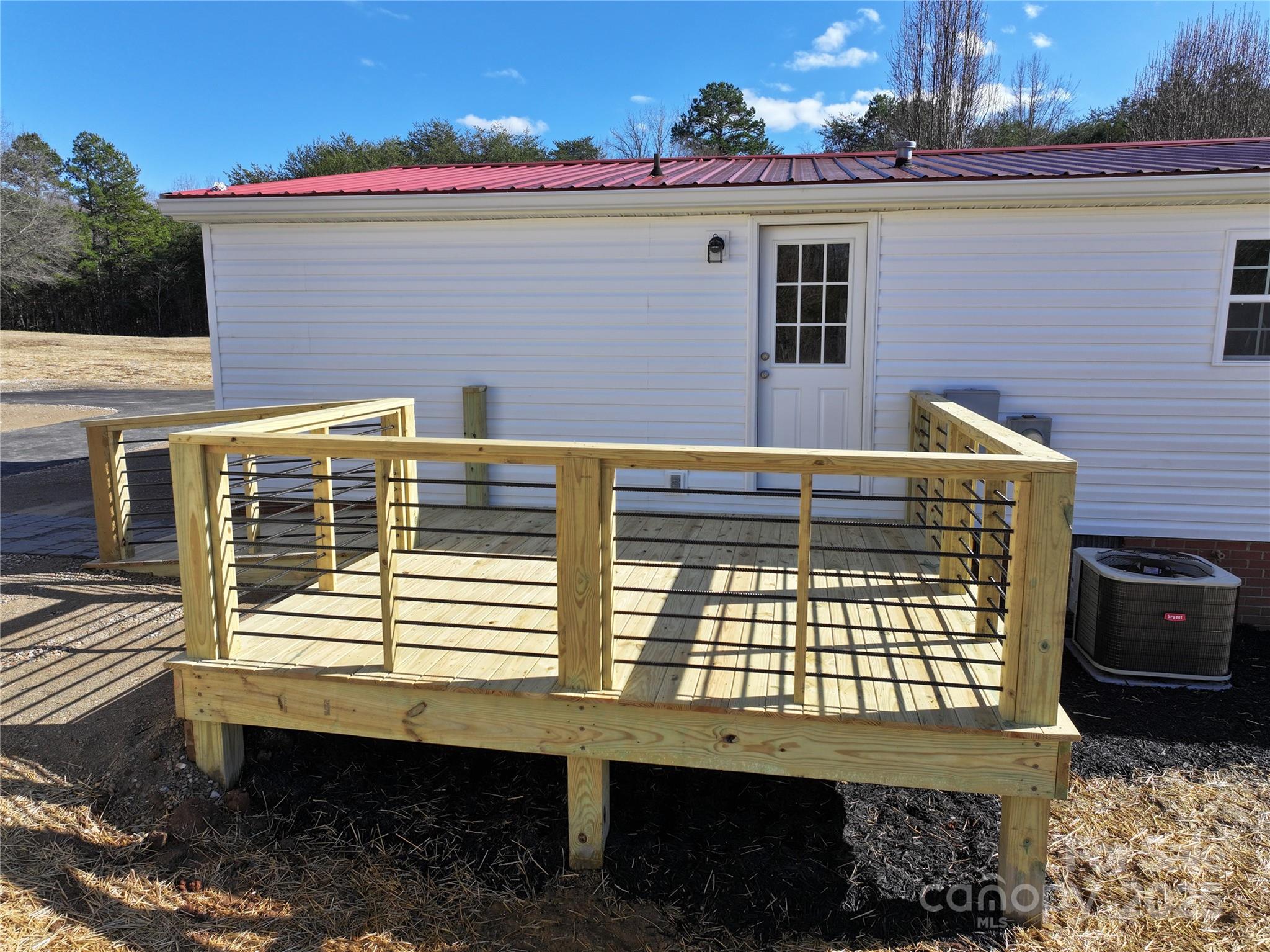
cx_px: 635
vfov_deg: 56.8
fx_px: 880
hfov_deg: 71.6
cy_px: 476
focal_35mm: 24
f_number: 2.8
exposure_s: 1/1250
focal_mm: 12.29
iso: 100
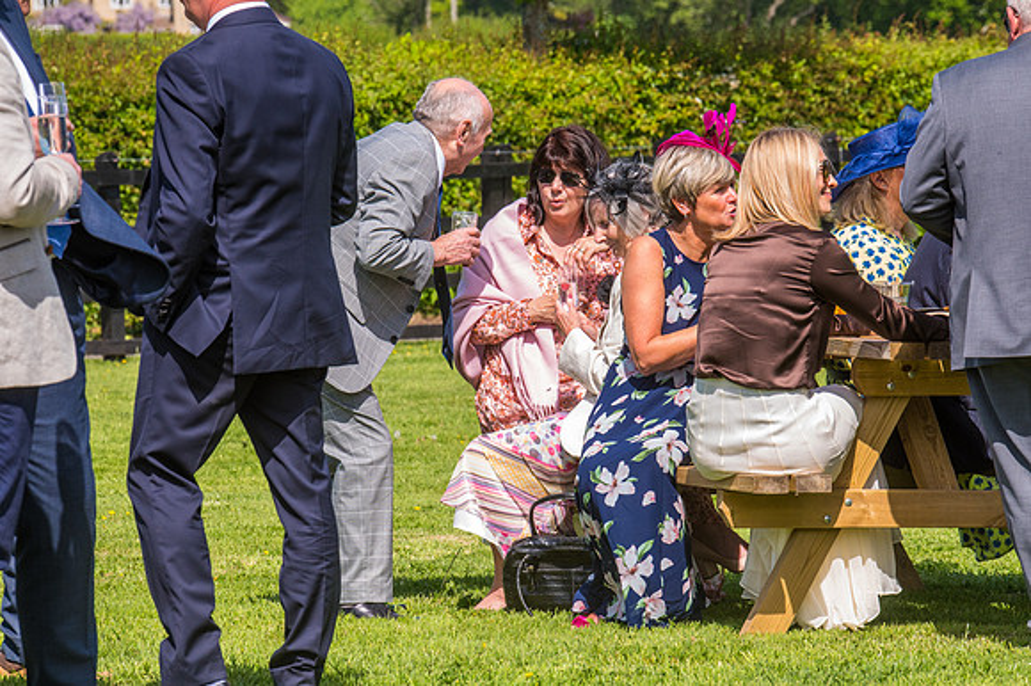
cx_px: 516
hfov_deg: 6.9
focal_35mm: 300
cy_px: 343
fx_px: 8586
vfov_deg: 4.6
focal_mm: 300
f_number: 22
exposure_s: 1/400
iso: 1600
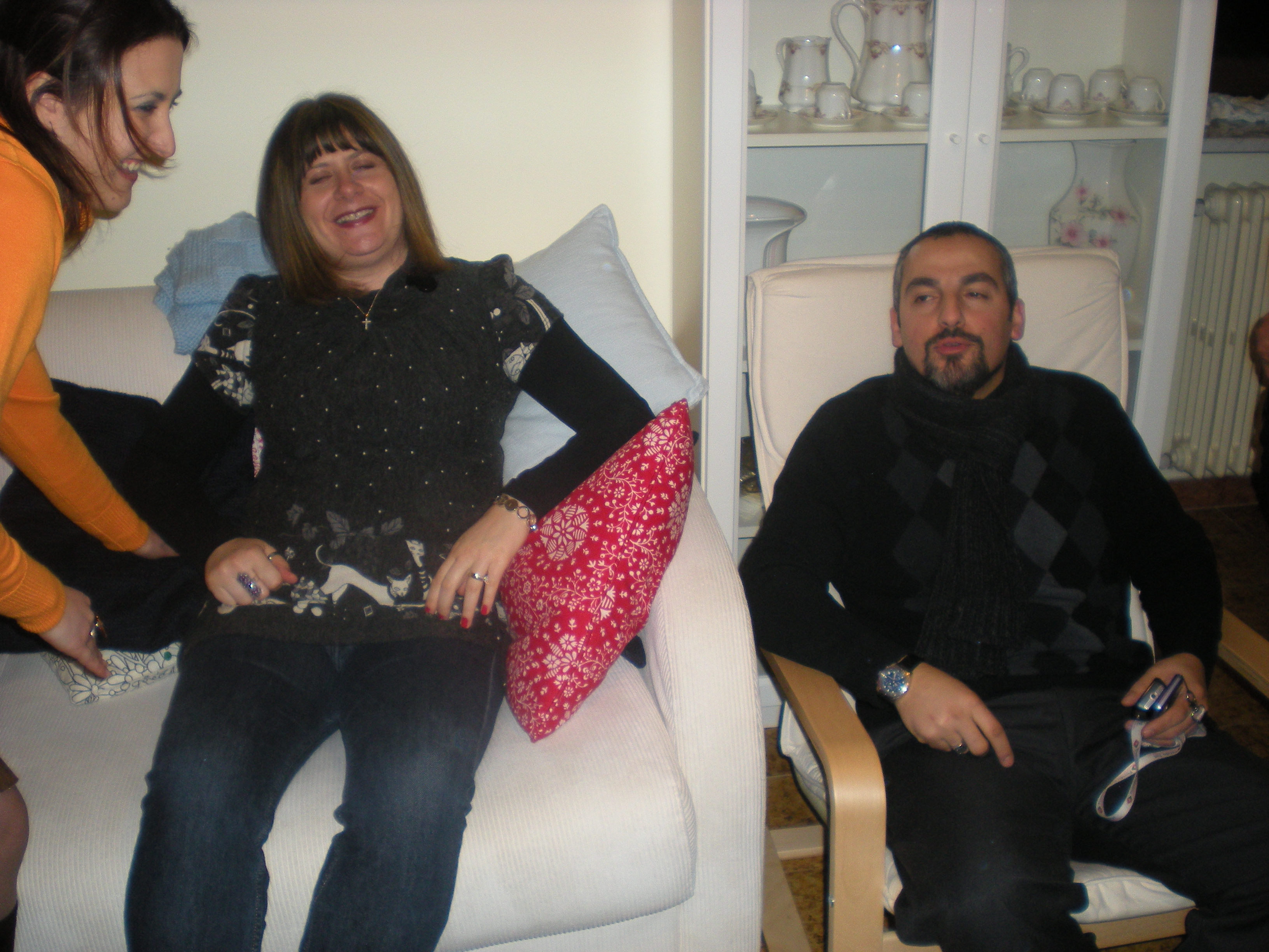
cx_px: 634
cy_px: 476
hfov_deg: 49.0
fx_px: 1393
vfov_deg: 37.7
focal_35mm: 38
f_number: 3.1
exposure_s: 1/60
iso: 138
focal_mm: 6.3
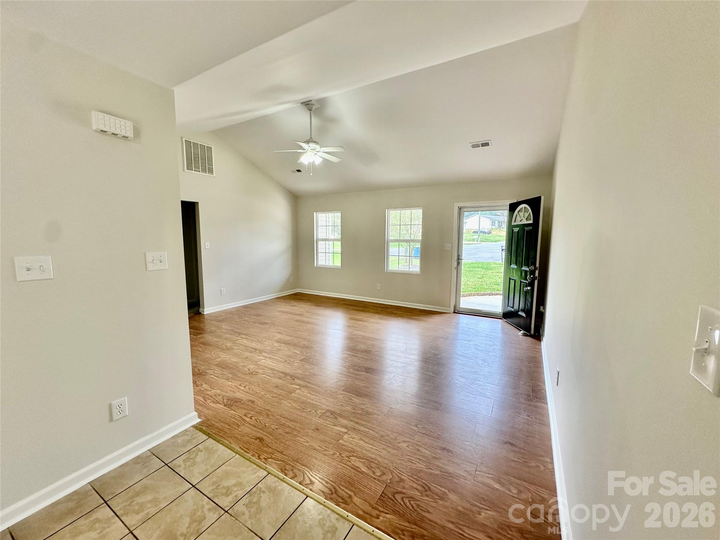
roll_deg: +0.0
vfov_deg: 85.7
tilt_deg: -6.4
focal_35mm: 14
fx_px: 291
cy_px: 270
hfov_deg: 102.1
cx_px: 360
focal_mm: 2.22
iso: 100
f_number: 2.2
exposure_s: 1/120
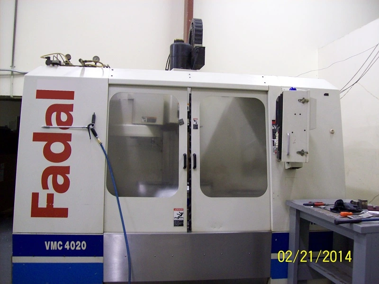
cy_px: 142
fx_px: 394
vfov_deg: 39.6
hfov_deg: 51.4
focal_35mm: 36
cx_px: 190
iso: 160
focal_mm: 6
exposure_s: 1/11.6
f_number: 2.7
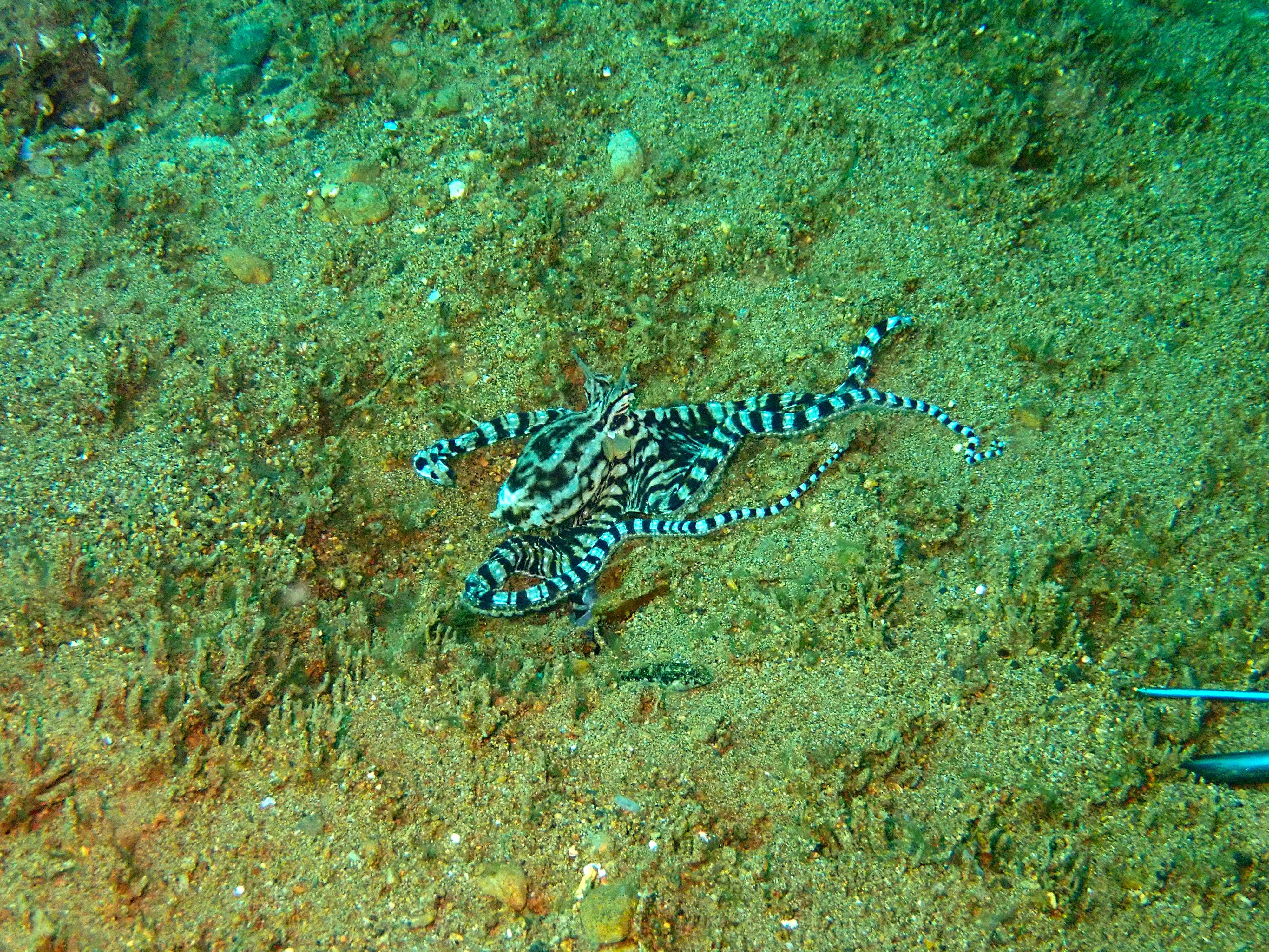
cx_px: 634
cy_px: 476
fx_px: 2713
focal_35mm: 74
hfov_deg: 26.3
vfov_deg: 19.9
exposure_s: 1/160
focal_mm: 13.47
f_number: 5.6
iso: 320
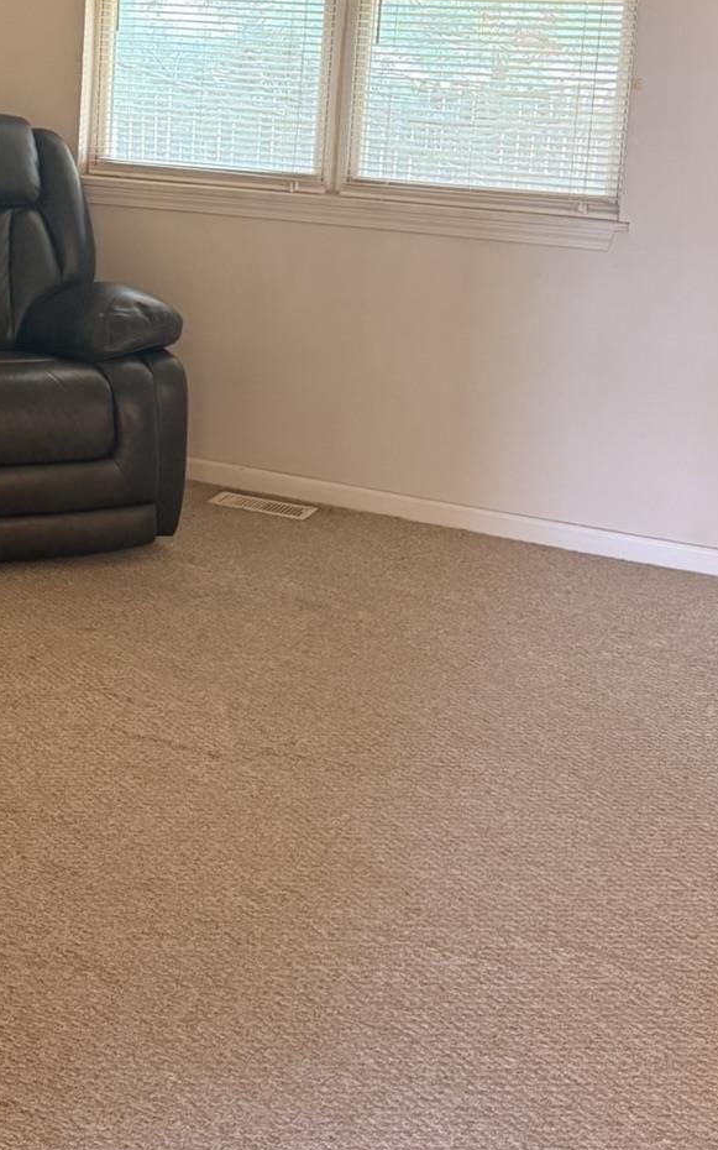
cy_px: 293
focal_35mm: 56
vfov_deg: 35.5
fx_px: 1754
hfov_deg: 22.3
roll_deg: -0.9
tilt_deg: -8.1
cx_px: 15
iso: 640
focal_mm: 6.76
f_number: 1.78
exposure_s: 1/60
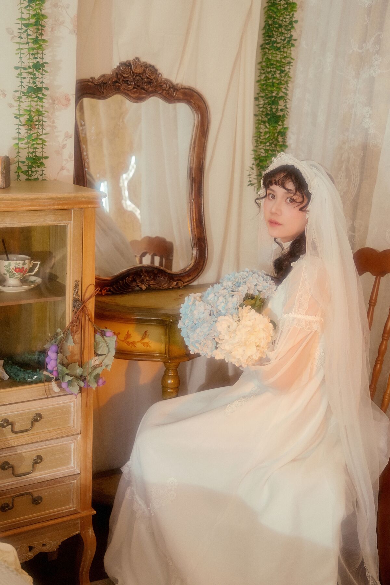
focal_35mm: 50
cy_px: 292
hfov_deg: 27.0
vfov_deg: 39.6
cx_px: 195
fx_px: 812
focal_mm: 33.2
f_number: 2.8
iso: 500
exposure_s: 1/125
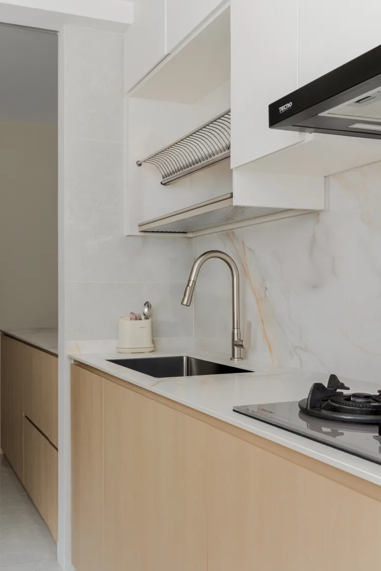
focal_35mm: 35
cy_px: 286
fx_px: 556
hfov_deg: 37.9
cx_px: 190
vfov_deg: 54.4
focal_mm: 35
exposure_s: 1/10
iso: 800
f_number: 11
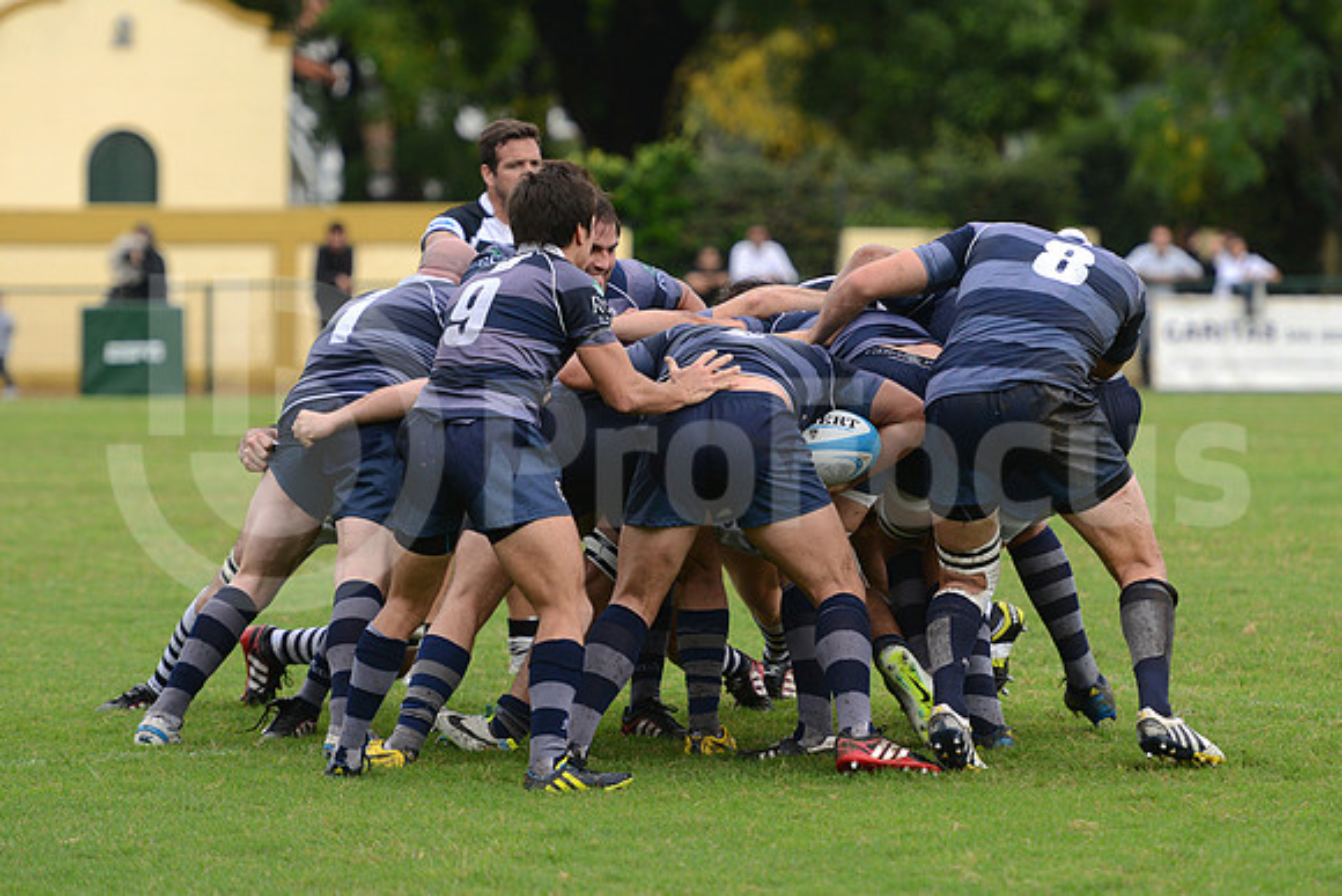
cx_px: 671
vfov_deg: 6.2
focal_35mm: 220
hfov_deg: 9.4
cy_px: 448
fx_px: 8203
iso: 1250
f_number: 4
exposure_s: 1/500
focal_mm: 220
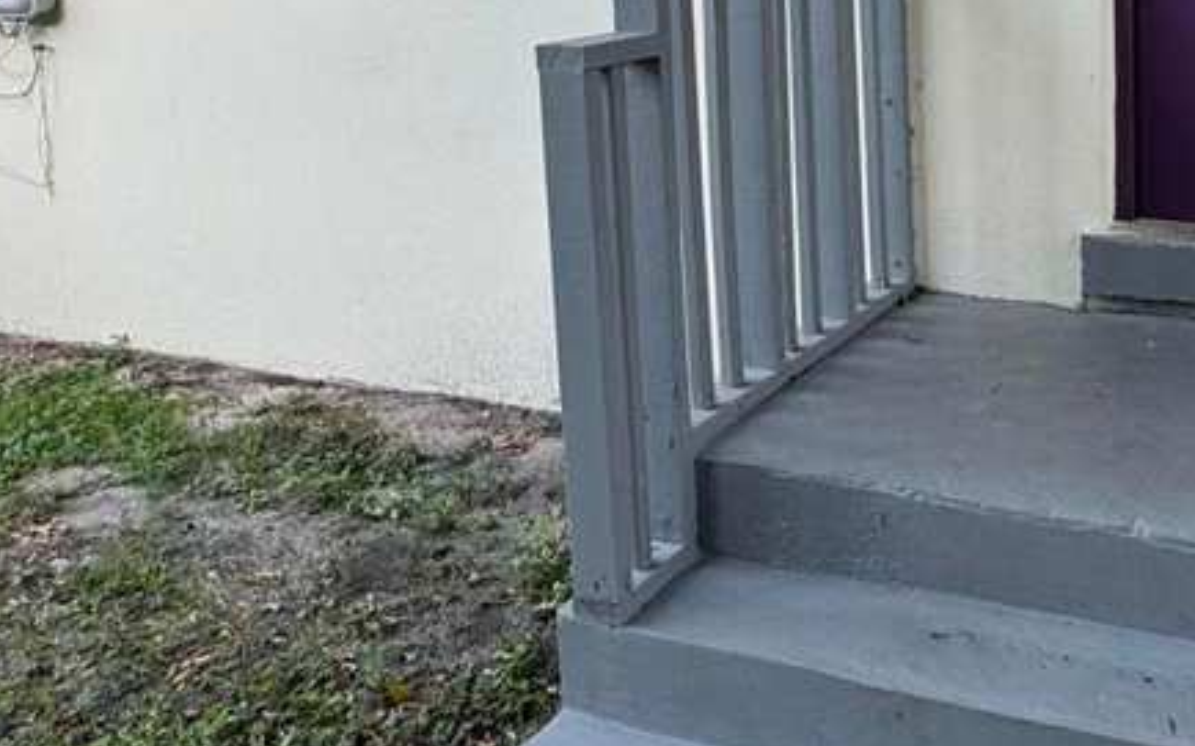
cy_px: 80
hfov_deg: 45.7
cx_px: 958
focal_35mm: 41
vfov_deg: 29.9
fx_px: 1335
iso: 50
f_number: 2.2
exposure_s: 1/99
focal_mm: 2.22
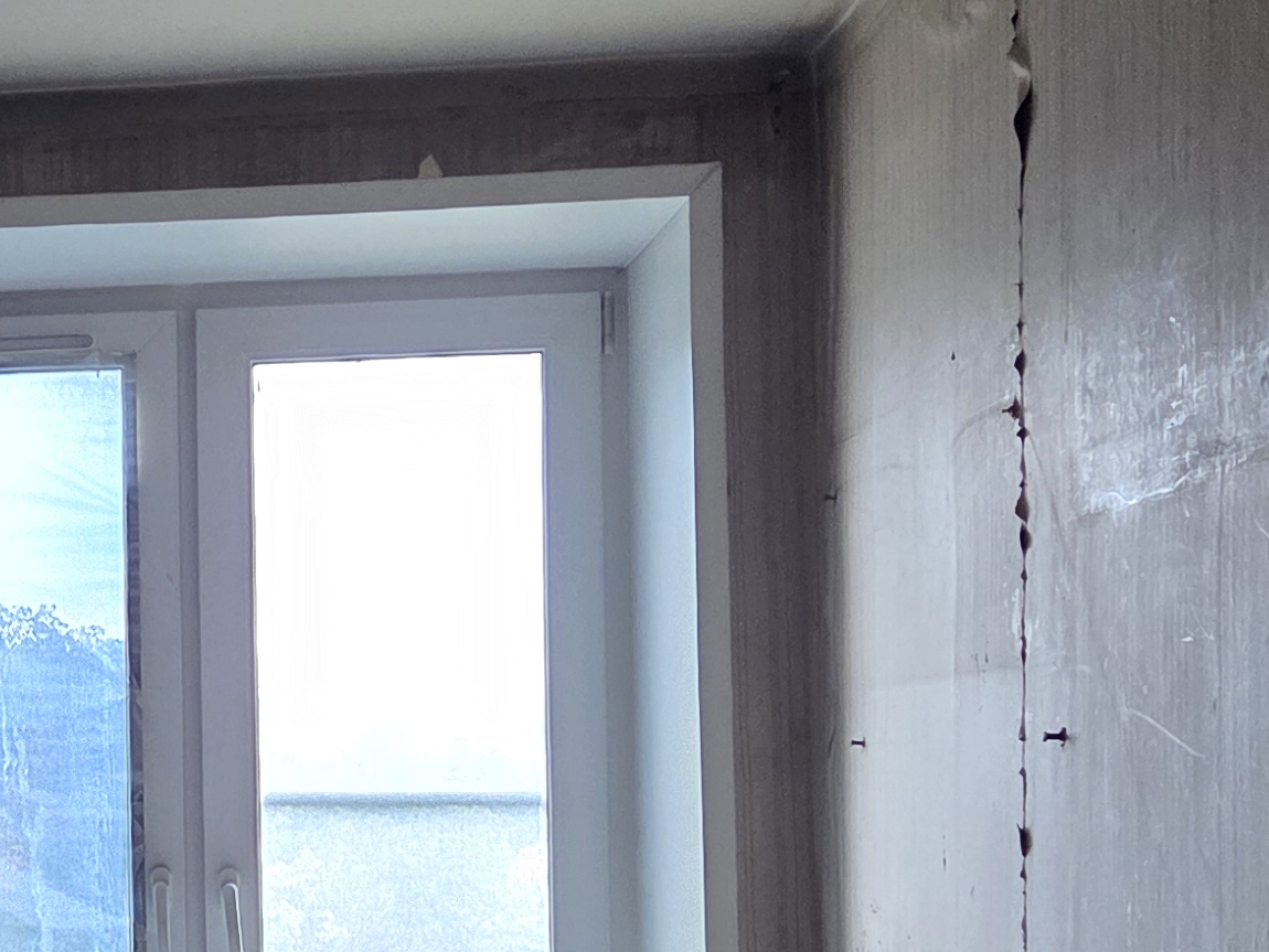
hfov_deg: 22.7
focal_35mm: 80
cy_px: 789
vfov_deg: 18.2
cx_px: -202
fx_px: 2933
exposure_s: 1/100
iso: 400
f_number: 1.8
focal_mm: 5.4
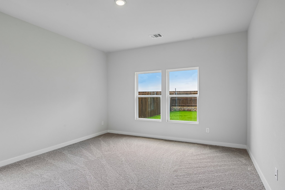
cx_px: 142
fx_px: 150
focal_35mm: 19
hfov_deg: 86.9
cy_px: 95
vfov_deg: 64.5
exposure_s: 1/200
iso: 400
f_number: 8
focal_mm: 19
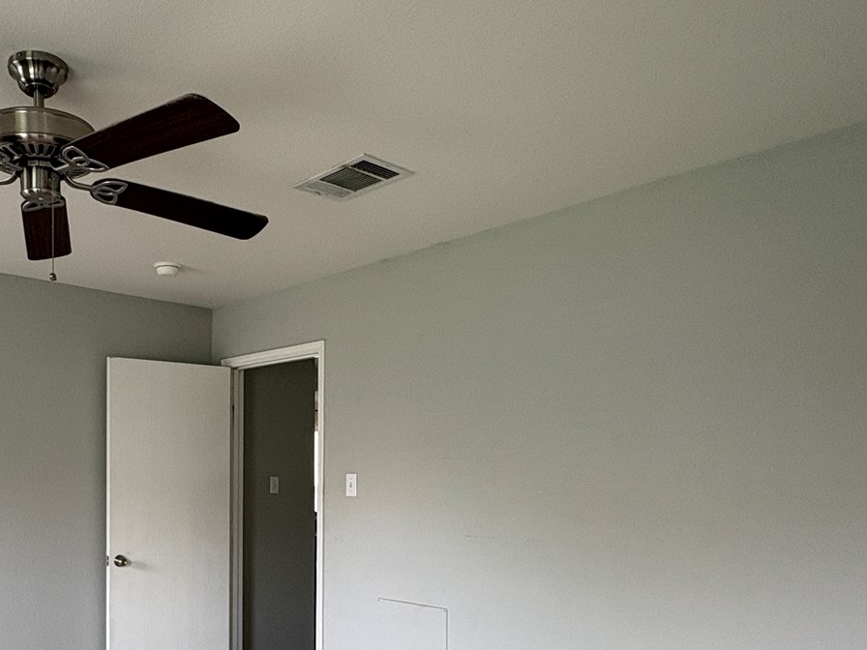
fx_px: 801
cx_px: 238
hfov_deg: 54.7
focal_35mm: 32
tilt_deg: +0.0
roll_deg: +0.4
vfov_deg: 42.7
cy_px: 491
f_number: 2.2
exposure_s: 1/99
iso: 160
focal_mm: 2.22
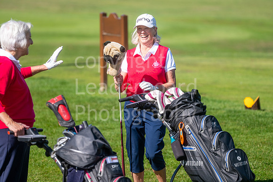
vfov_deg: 4.6
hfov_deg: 6.9
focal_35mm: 300
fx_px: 2275
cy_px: 91
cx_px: 136
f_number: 5
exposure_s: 1/4000
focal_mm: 300
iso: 500
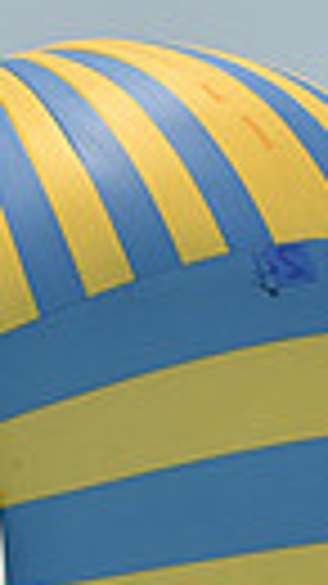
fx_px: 6889
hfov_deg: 2.7
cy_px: 742
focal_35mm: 445
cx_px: 115
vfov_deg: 4.8
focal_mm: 95
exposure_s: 1/640
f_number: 6.3
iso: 250
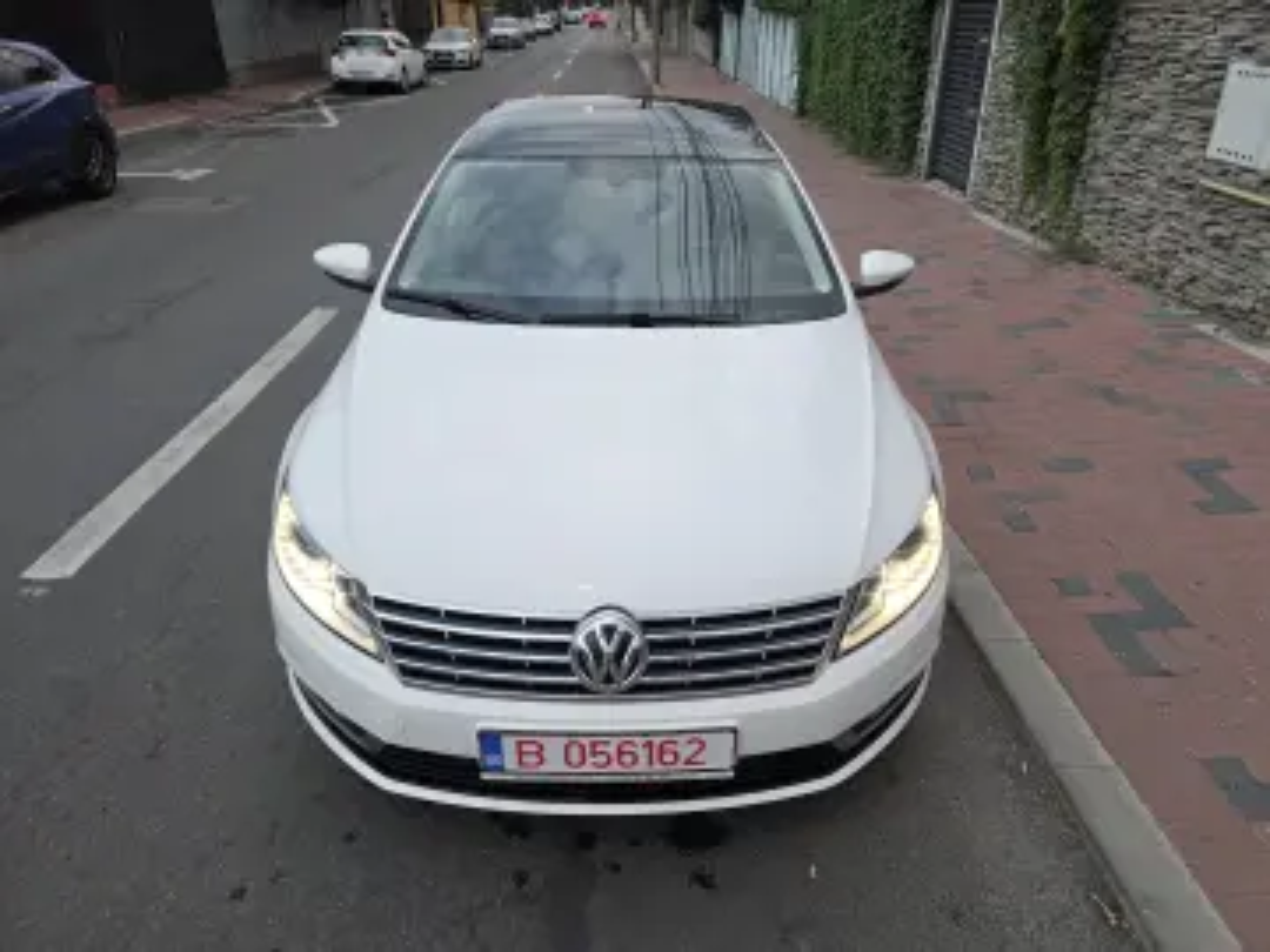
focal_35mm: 23
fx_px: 844
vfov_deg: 58.9
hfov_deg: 73.9
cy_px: 476
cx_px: 635
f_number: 1.7
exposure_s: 1/100
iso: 100
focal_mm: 6.3
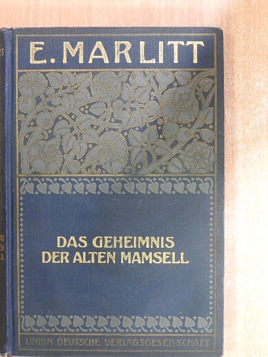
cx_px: 134
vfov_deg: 32.2
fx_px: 619
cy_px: 178
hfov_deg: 24.4
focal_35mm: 60
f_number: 4.2
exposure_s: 1/5
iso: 800
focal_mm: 10.7
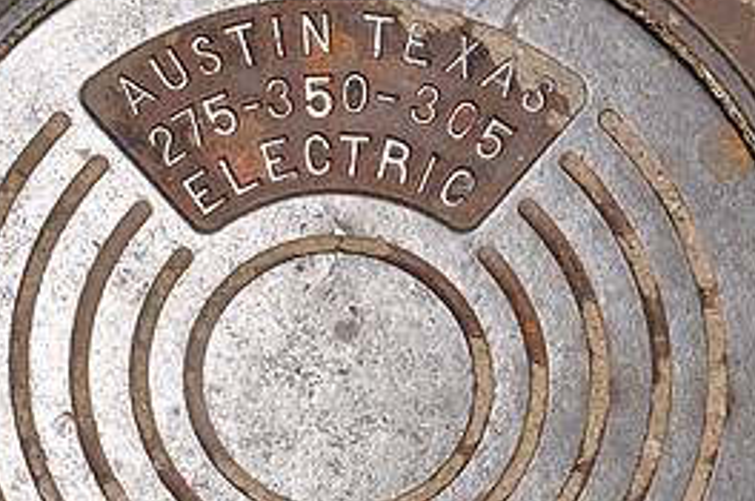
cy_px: 368
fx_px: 2345
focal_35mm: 112
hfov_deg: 18.3
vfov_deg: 12.2
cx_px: 335
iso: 200
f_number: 10
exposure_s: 1/400
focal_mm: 34
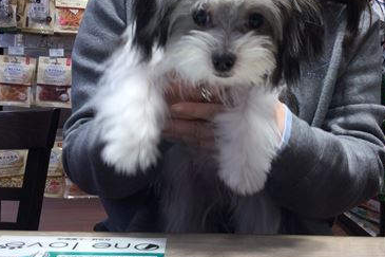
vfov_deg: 25.4
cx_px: 210
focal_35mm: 53
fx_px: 567
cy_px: 96
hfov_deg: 37.5
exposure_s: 1/60
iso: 32
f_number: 2.4
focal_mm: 3.3
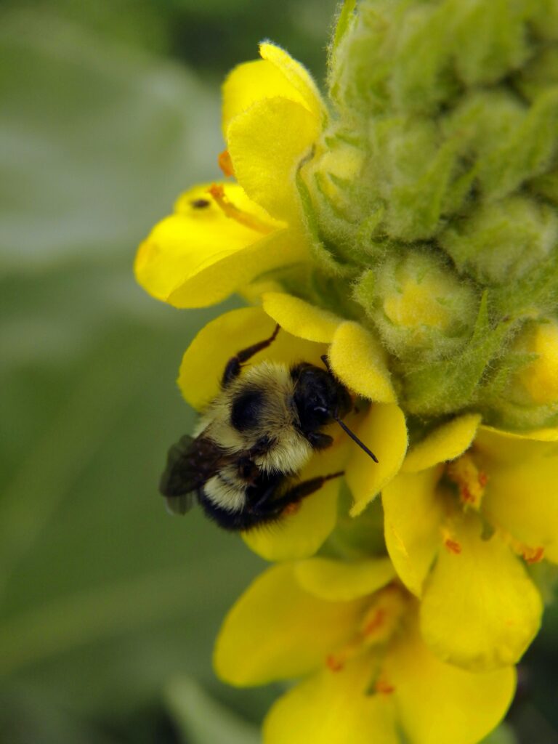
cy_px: 372
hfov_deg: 17.4
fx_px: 1827
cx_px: 279
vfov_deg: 23.0
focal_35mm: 85
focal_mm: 15.2
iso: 125
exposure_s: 1/500
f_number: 4
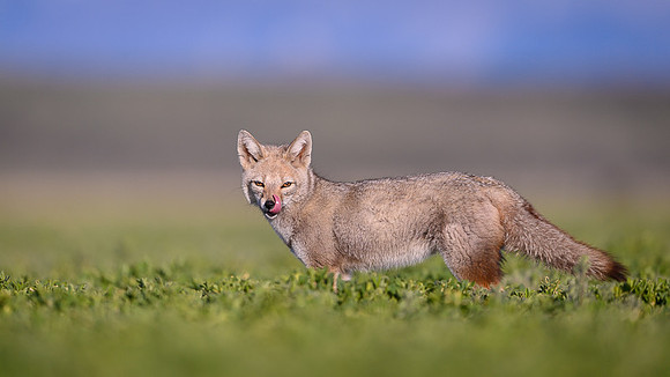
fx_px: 9303
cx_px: 335
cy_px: 188
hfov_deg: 4.1
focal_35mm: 524
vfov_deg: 2.3
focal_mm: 500
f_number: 4
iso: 280
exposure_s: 1/4000
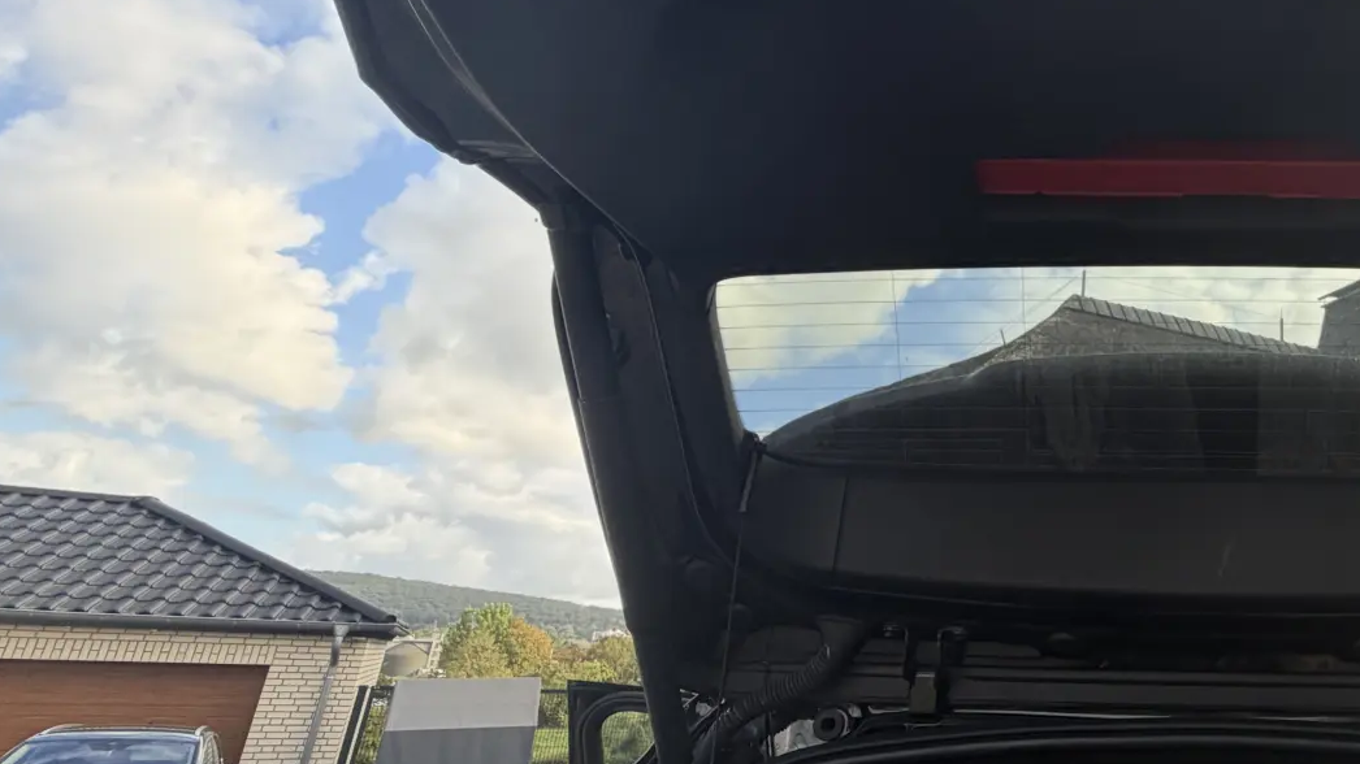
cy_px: 300
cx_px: 1179
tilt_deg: +22.7
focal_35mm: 28
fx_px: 1010
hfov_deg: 59.6
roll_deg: +0.5
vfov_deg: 41.3
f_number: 2.2
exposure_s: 1/306
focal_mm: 2.22
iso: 50
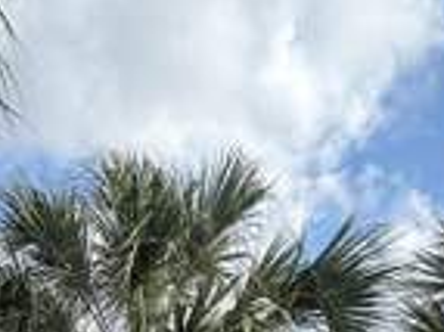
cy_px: 500
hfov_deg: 37.8
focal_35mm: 47
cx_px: 43
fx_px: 602
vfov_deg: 24.1
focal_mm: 2.22
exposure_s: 1/687
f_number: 2.2
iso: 40
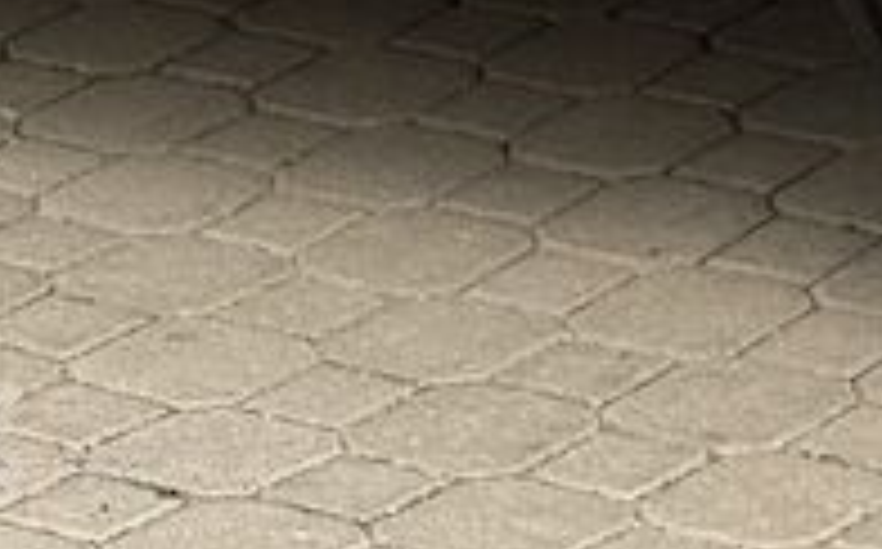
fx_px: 7491
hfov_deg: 6.7
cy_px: -1116
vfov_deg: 4.1
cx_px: 1174
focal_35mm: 312
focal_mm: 6.76
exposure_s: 1/375
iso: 100
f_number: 1.78
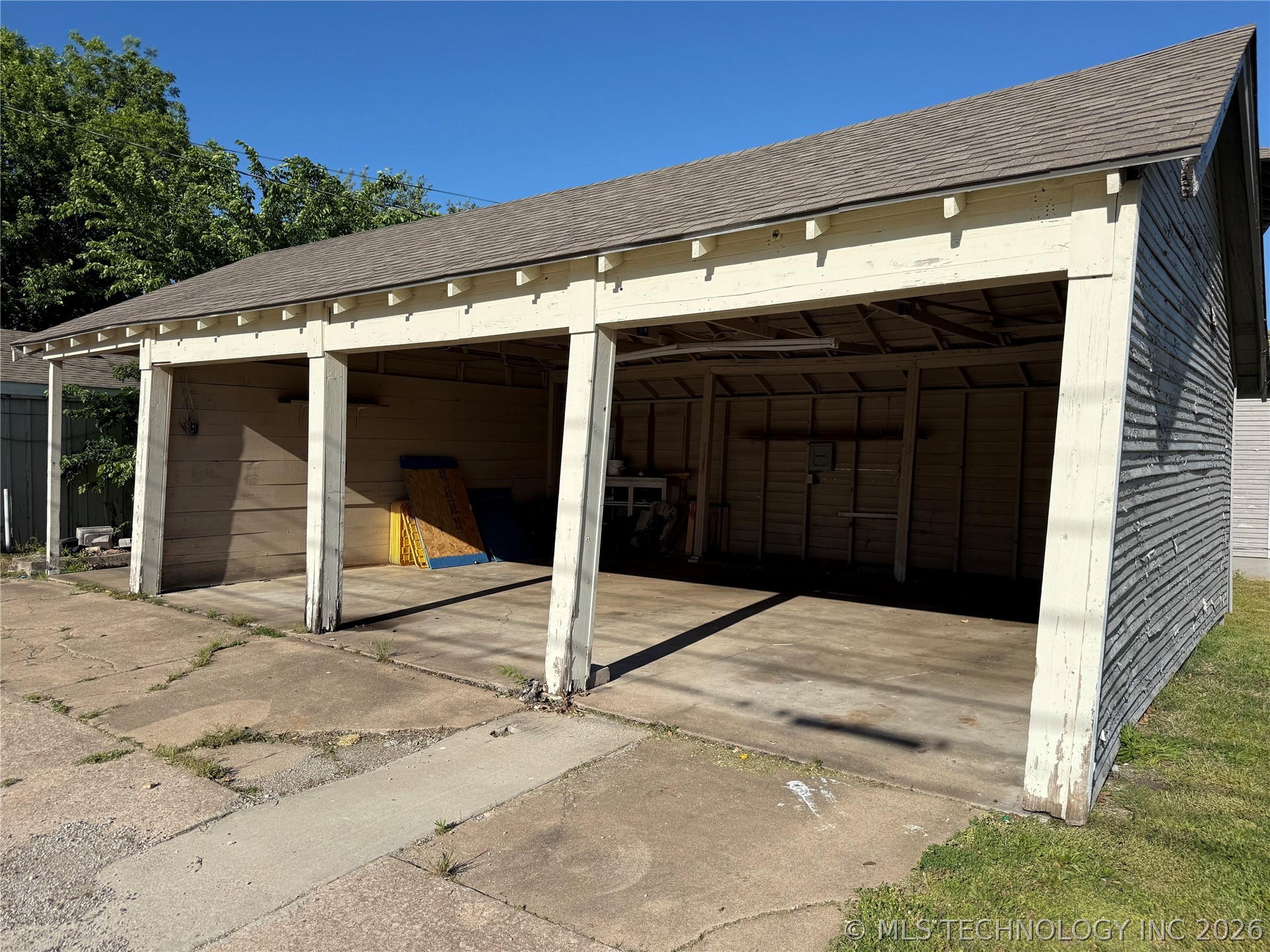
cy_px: 476
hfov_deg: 71.6
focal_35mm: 24
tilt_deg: -1.7
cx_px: 635
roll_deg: -0.2
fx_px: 881
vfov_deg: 56.8
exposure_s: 1/5319
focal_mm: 6.76
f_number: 1.78
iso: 80
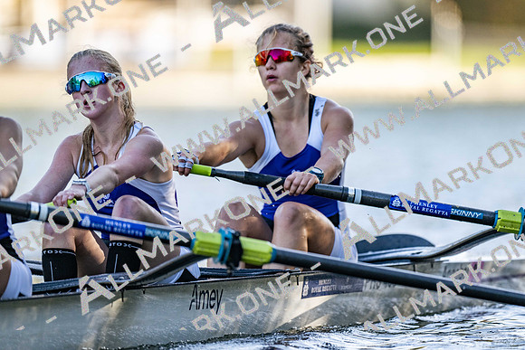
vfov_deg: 2.3
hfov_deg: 3.4
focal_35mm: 600
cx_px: 262
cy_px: 175
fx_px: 8752
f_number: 4
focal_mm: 600
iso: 720
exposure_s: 1/2500
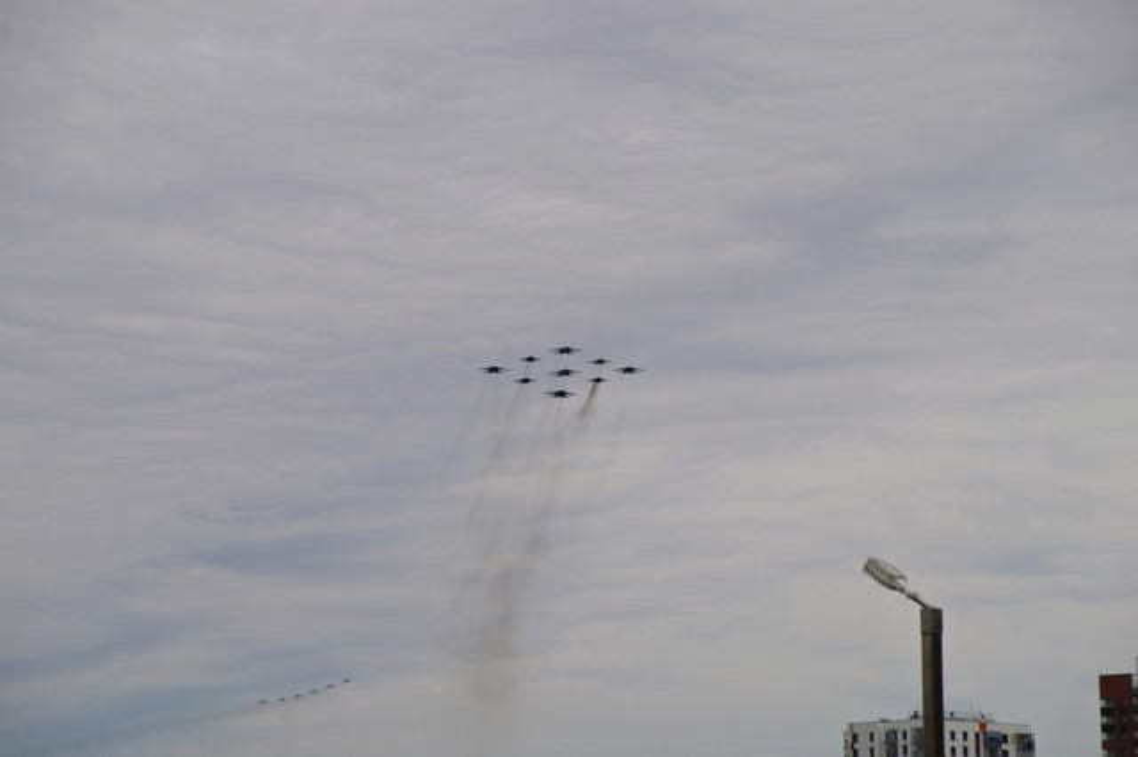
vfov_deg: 6.5
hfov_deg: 9.8
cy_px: 378
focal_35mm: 210
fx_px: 6635
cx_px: 569
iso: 100
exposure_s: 1/400
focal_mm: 140
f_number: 9
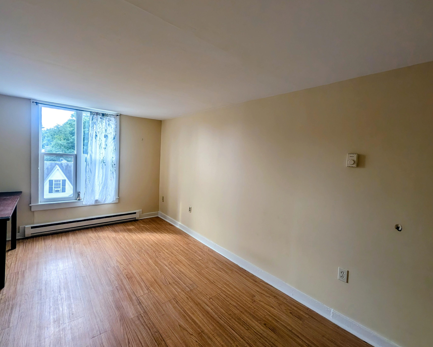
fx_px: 167
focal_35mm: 13
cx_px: 203
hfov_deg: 104.7
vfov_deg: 92.2
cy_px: 167
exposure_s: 1/398
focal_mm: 2.02
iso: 50
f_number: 1.7
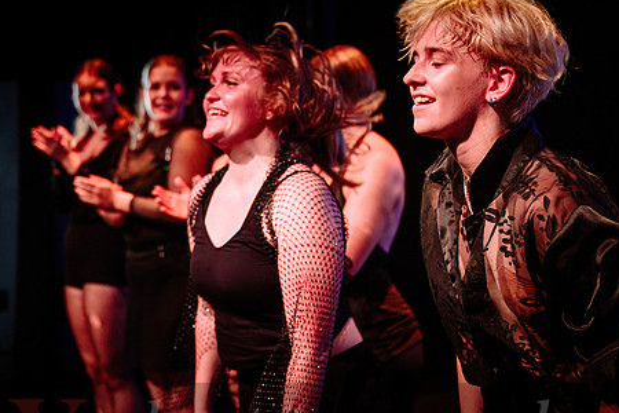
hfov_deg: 27.3
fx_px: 1272
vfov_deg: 18.4
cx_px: 269
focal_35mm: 74
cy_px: 188
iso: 1250
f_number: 2.8
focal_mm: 48
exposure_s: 1/300
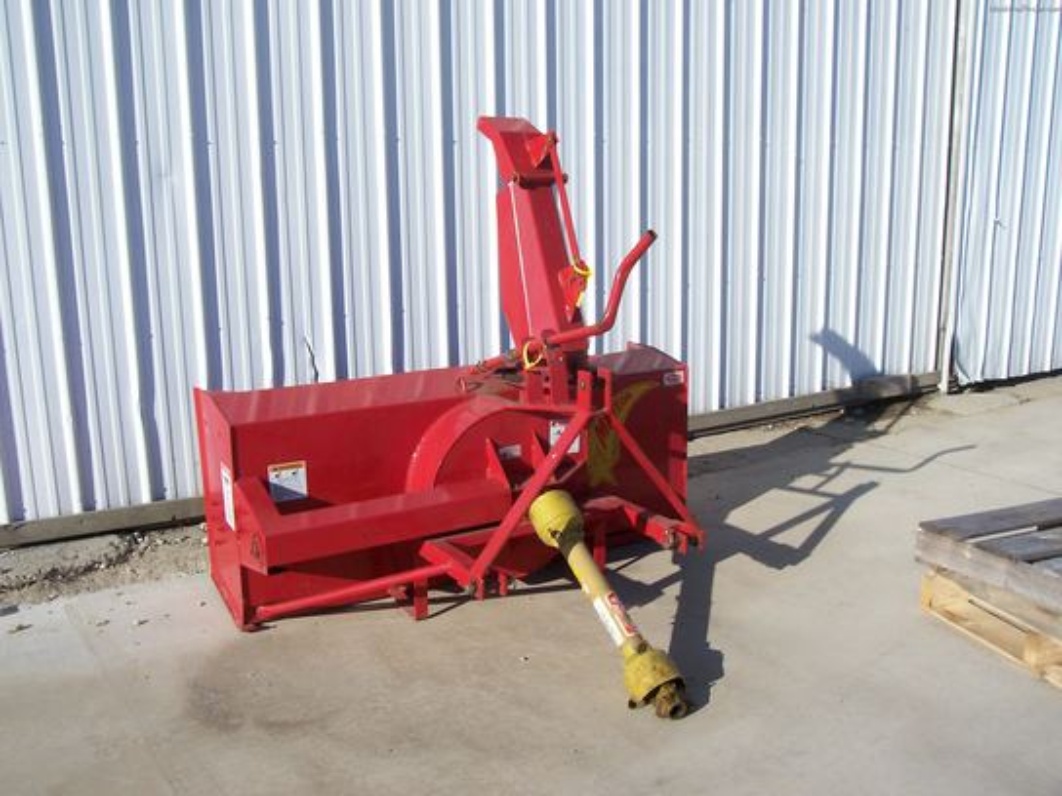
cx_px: 531
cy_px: 398
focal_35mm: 34
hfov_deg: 54.0
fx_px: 1043
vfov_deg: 41.8
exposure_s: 1/619
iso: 80
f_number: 5.1
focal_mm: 5.6
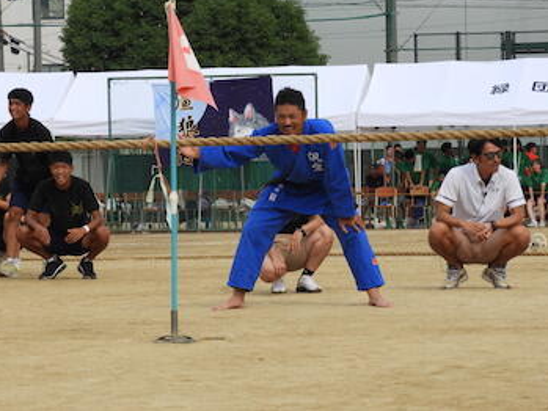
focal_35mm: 172
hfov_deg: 11.5
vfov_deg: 8.6
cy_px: 177
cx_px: 256
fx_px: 2724
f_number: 5.2
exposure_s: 1/640
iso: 100
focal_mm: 26.9
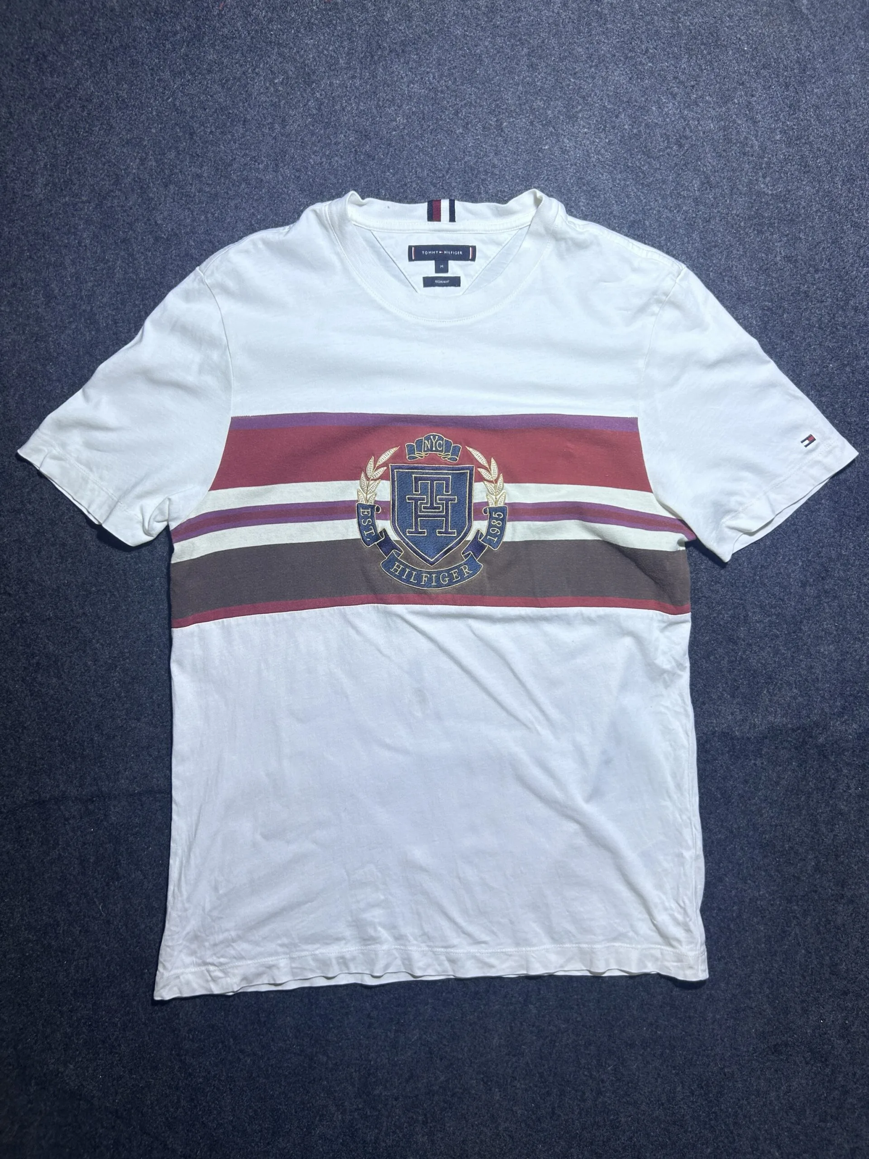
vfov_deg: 67.3
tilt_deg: -67.1
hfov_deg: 53.1
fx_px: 870
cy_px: 580
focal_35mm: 26
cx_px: 434
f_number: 1.5
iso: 50
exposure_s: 1/100
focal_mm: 5.7
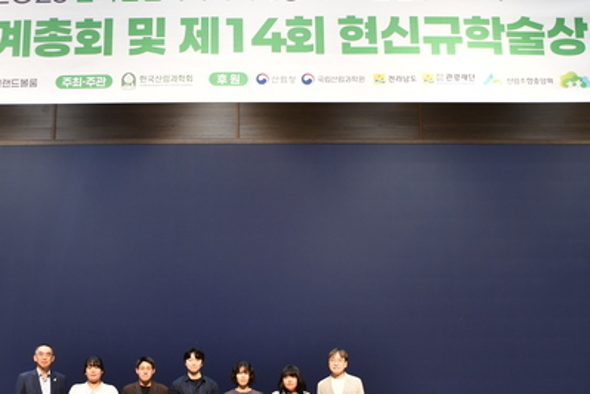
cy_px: 251
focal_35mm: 52
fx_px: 852
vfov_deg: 25.9
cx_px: 217
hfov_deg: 37.9
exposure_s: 1/25
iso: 500
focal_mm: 22
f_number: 3.8
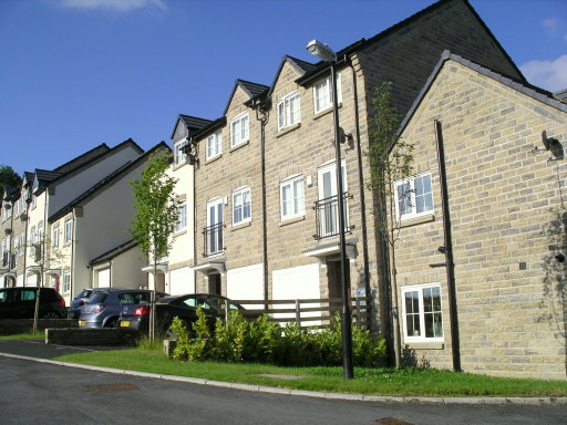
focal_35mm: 37
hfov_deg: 50.1
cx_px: 284
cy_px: 212
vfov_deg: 38.7
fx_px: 606
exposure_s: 1/627
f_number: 6.5
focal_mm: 7.8
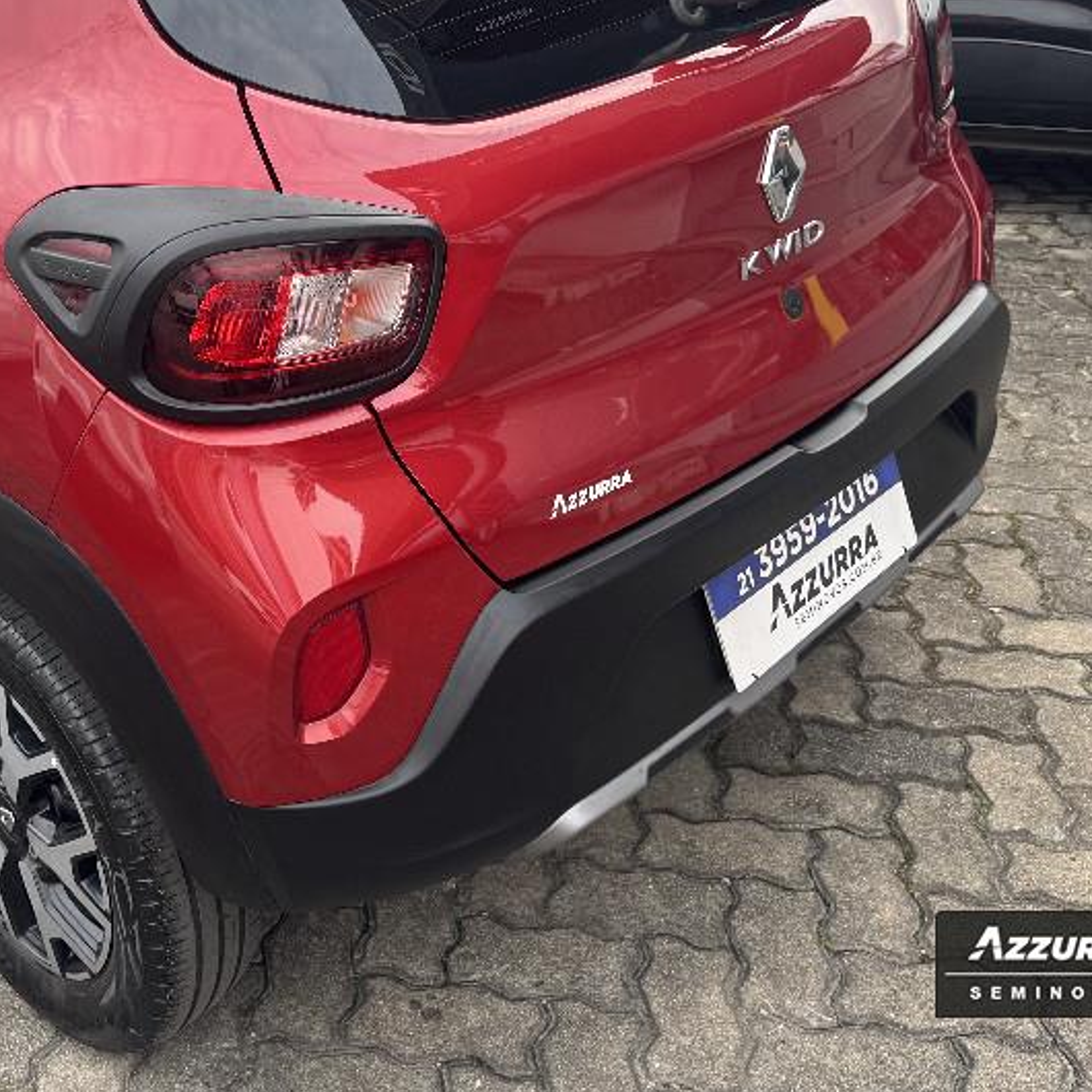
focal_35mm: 41
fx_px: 1463
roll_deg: +2.3
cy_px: 313
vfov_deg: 40.1
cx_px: 243
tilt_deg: -19.4
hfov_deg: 39.6
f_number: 1.78
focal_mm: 6.76
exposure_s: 1/178
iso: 64
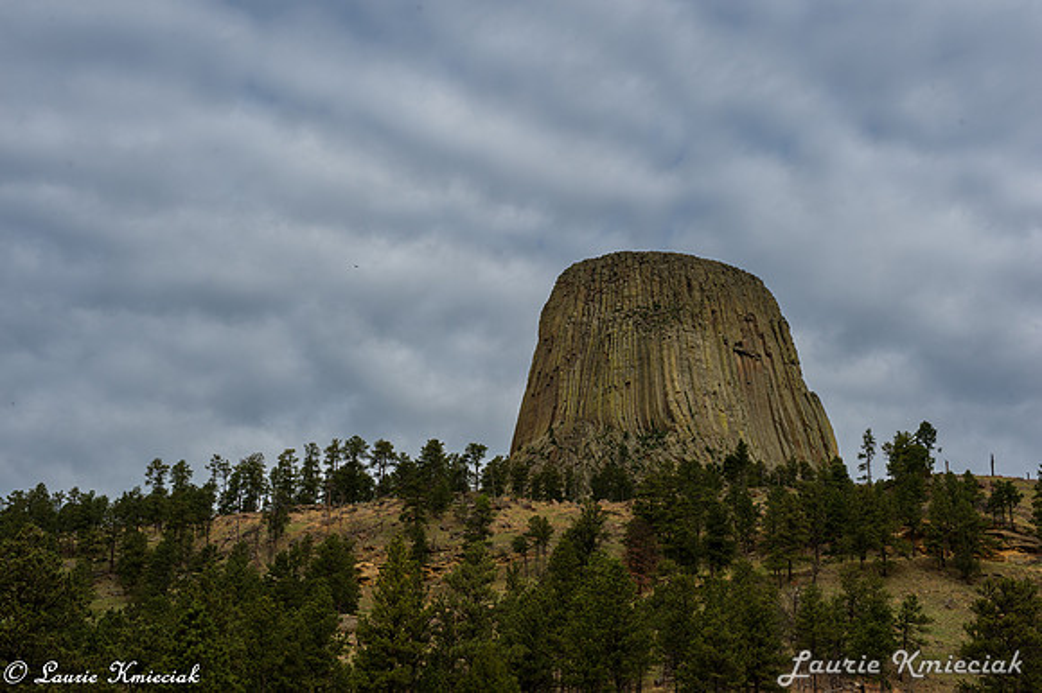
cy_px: 346
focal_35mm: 56
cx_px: 521
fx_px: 1620
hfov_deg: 35.7
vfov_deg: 24.2
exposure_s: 1/640
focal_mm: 56
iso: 160
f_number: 11
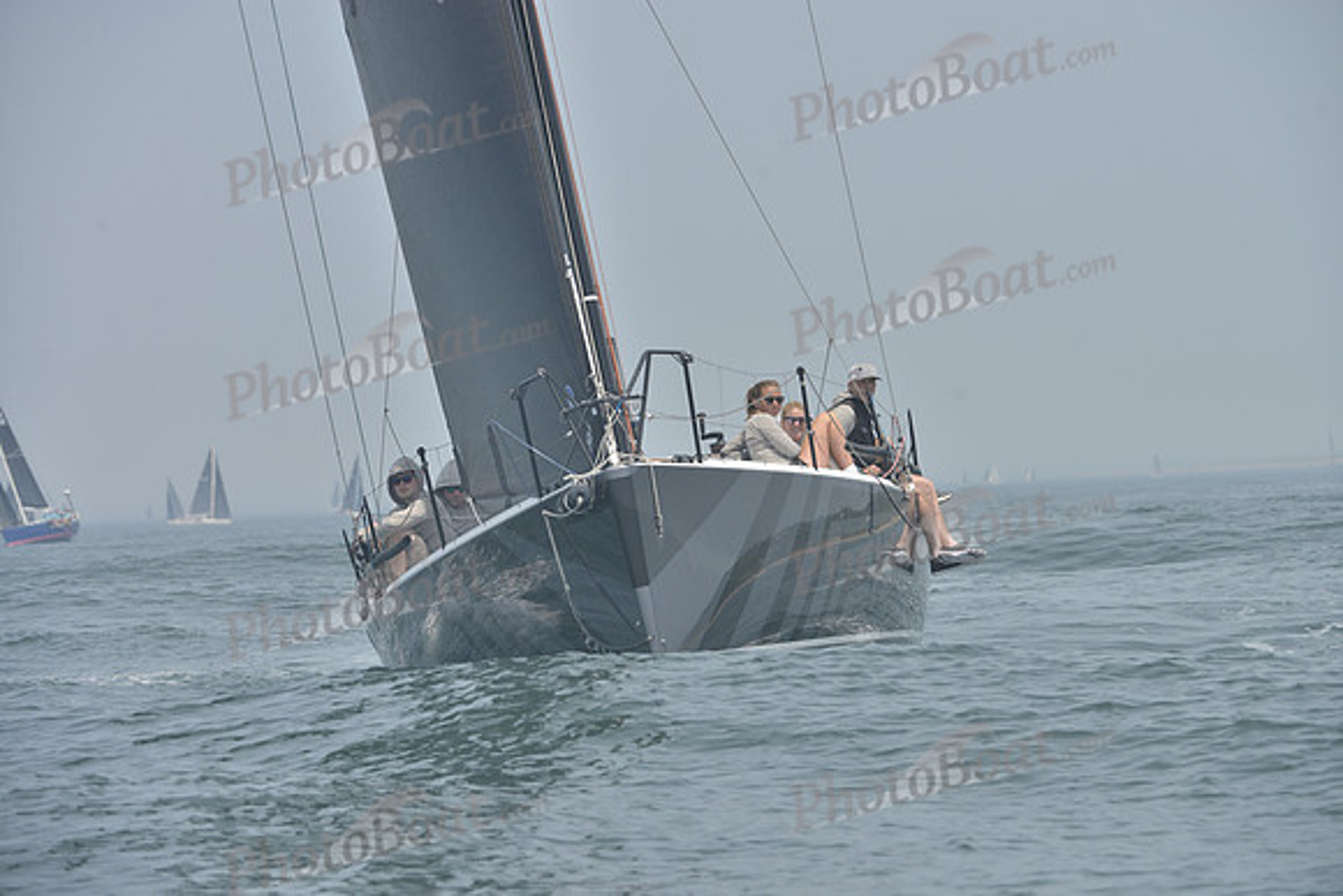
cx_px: 672
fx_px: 7463
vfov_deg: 6.9
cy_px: 448
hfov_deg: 10.3
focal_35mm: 200
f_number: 8
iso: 280
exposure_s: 1/1000
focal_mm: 200
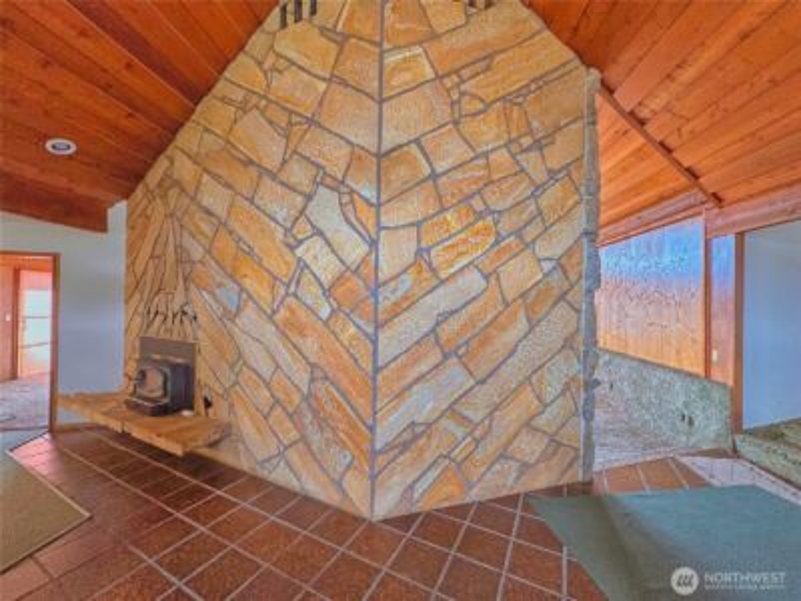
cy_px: 300
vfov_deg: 85.7
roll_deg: -0.8
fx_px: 324
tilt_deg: +0.2
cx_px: 400
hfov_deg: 102.1
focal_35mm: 14
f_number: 2.2
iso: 320
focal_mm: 2.2
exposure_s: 1/65
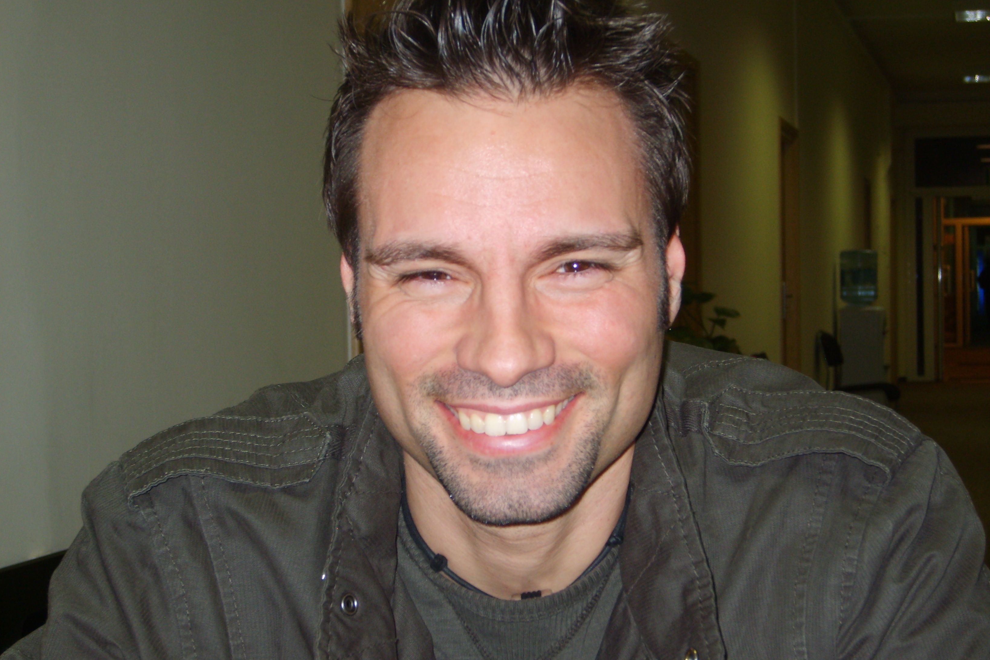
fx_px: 2062
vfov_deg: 18.2
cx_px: 495
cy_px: 324
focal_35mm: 75
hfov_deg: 27.0
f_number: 4.1
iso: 100
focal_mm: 15
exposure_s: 1/45
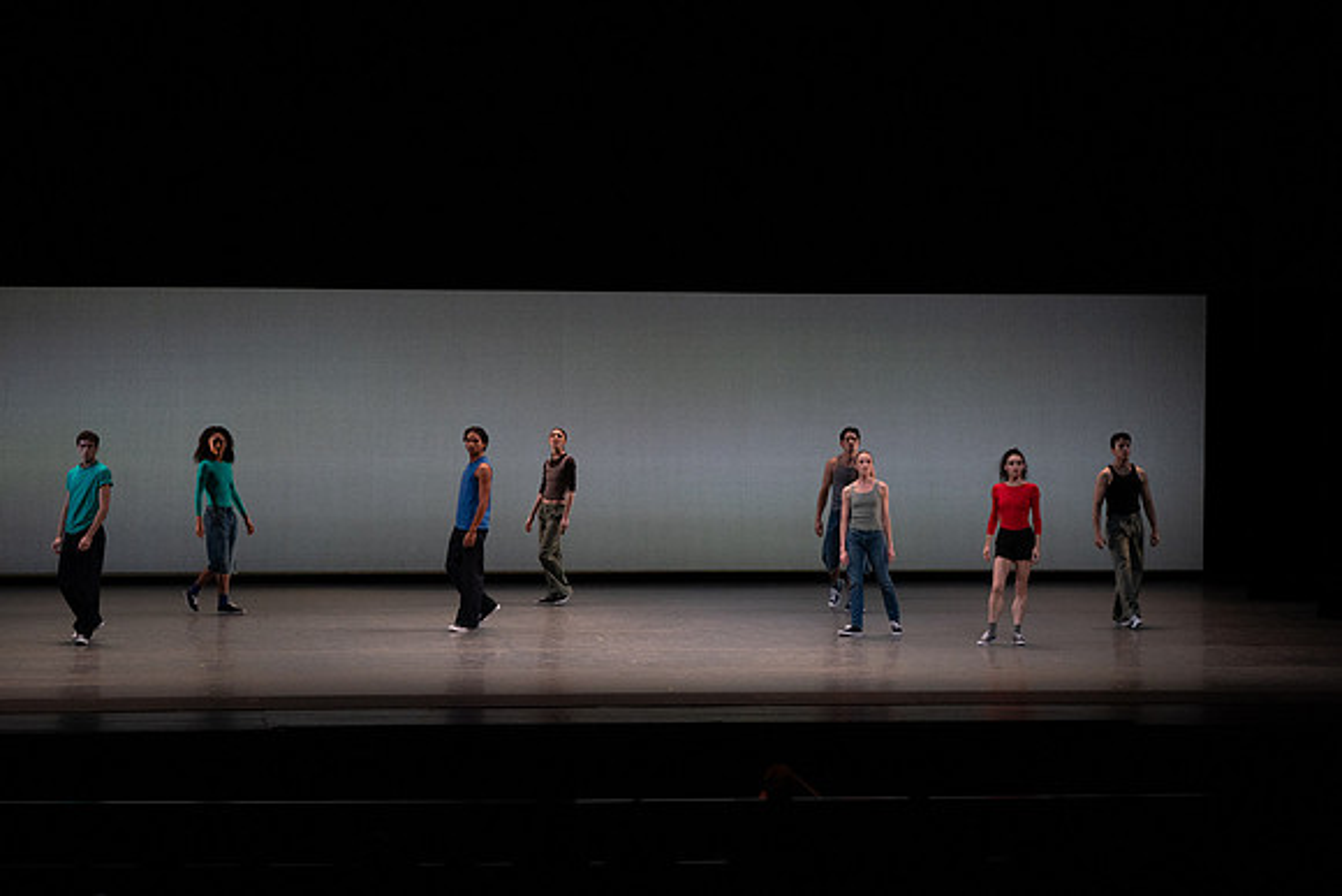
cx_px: 671
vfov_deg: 11.8
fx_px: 4325
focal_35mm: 116
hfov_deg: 17.6
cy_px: 448
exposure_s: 1/500
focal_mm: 116
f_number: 9
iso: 5000
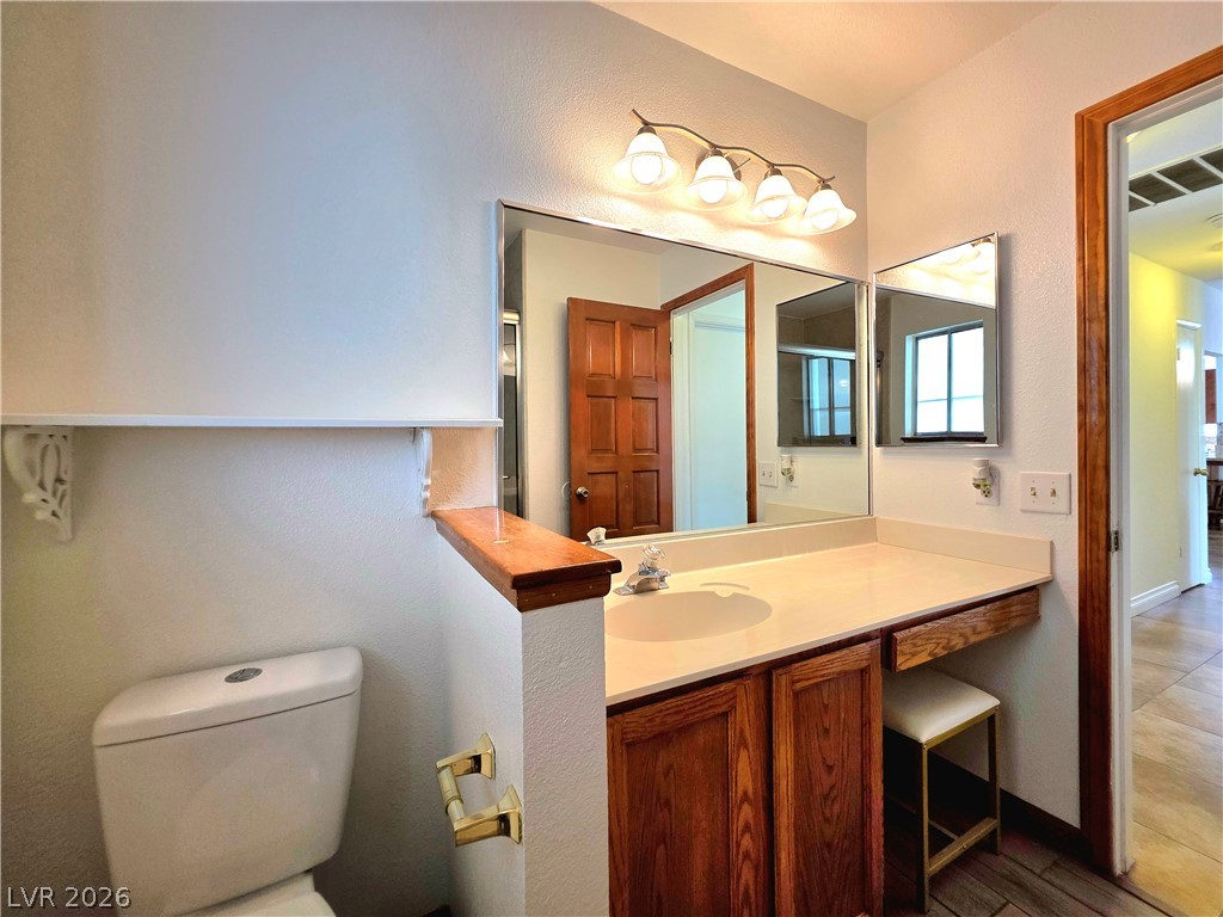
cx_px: 612
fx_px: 459
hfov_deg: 106.2
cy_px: 458
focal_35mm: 13
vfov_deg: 89.9
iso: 125
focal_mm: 2.2
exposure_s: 1/120
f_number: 1.9
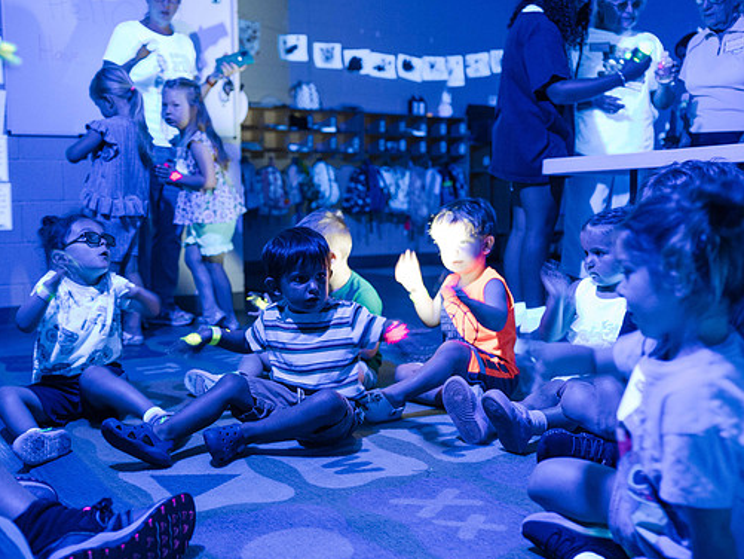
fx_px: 881
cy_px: 282
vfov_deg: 35.2
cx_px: 325
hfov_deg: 45.7
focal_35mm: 41
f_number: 2.8
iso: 6400
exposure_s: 1/25
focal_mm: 35
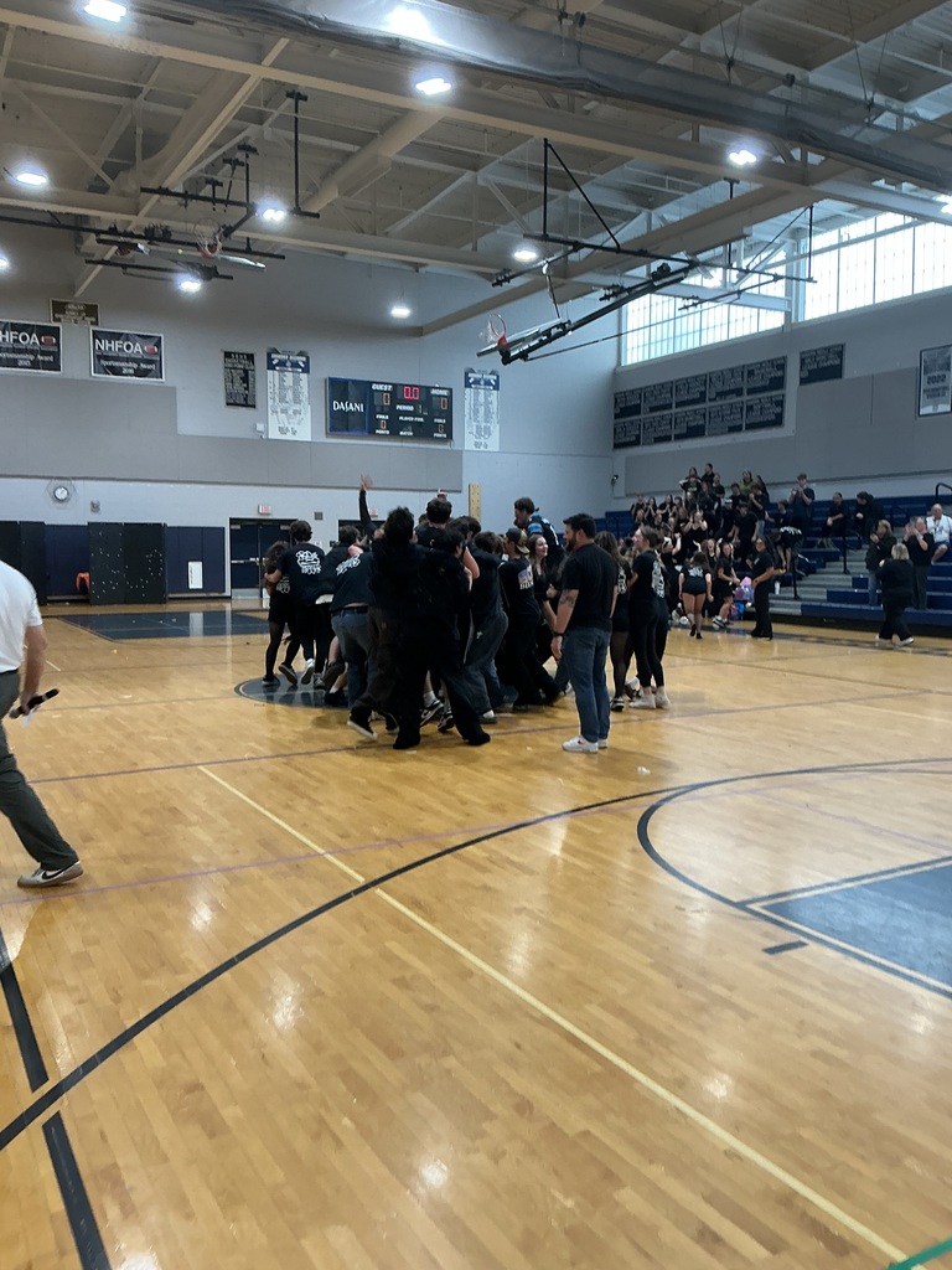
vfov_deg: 61.7
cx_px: 476
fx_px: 1063
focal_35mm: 29
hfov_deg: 48.2
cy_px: 635
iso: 64
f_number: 1.8
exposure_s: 1/60
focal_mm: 3
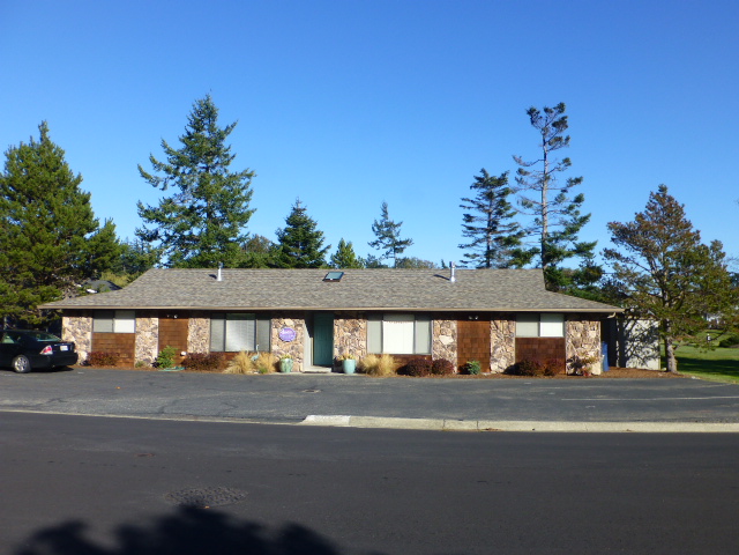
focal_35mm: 30
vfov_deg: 46.8
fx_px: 640
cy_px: 278
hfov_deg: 60.0
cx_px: 370
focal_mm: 5.4
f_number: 4
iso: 100
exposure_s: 1/800
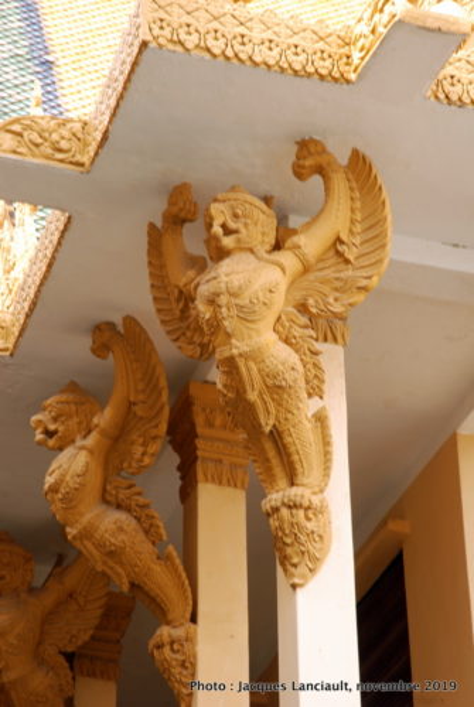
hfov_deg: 13.1
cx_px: 237
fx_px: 2066
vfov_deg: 19.4
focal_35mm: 105
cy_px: 354
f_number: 11
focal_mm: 70
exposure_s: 1/15
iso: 100
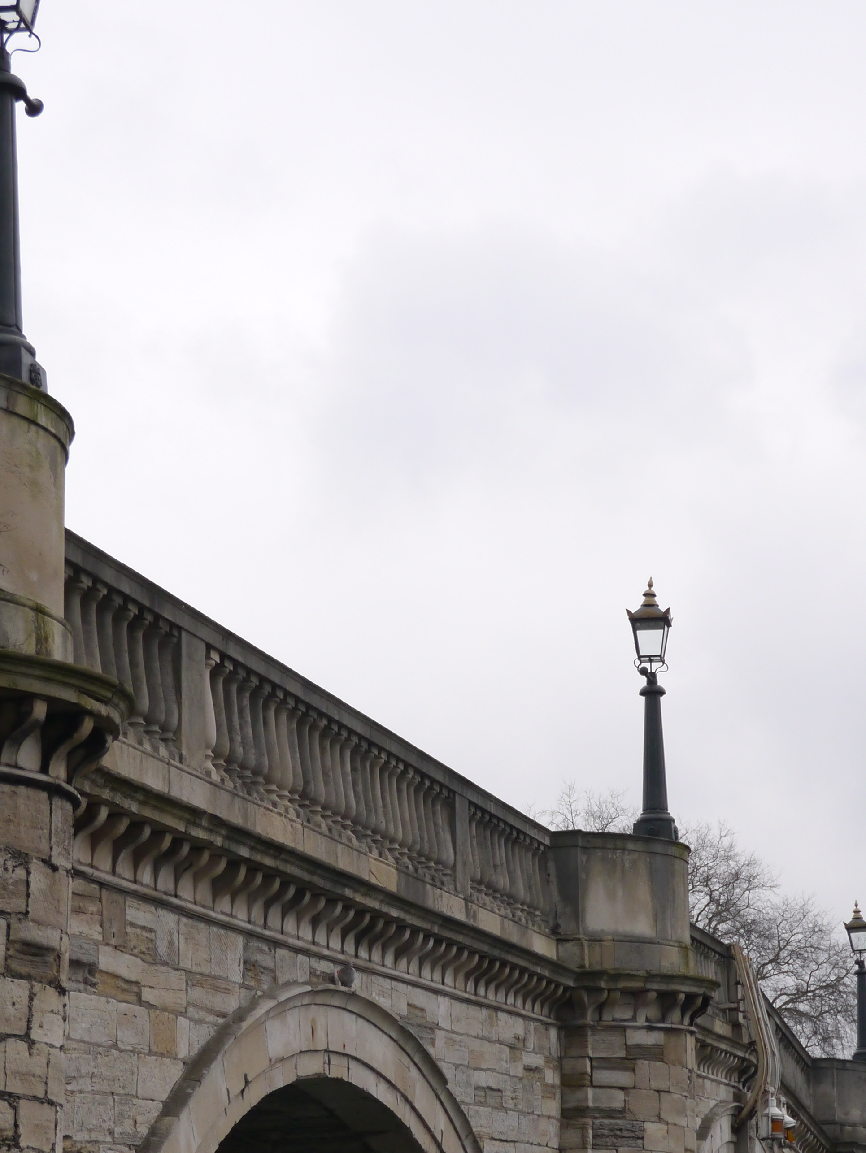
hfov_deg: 14.8
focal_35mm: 100
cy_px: 833
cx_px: 415
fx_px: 3333
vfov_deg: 19.5
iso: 400
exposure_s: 1/320
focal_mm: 28
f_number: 5.6
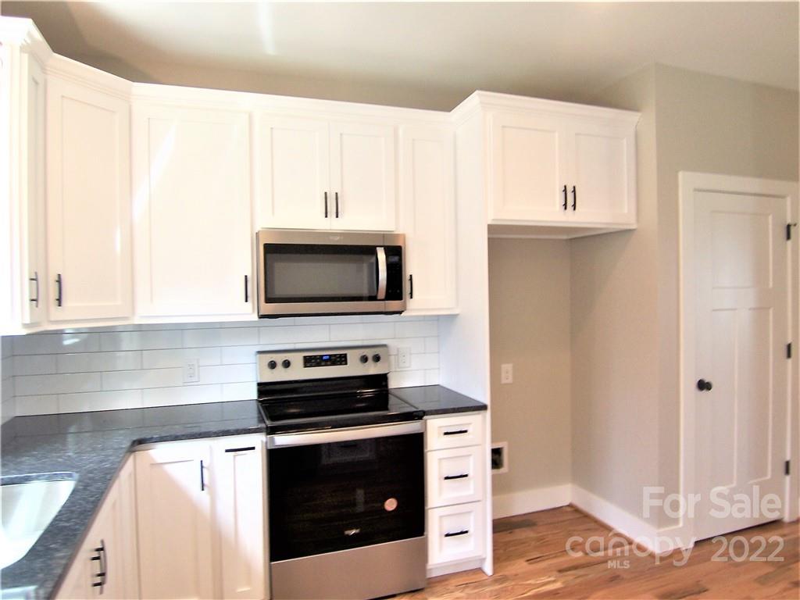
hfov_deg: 73.9
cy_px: 300
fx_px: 532
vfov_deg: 58.9
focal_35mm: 23
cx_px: 400
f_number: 2.8
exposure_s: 1/30
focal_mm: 3.8
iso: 64
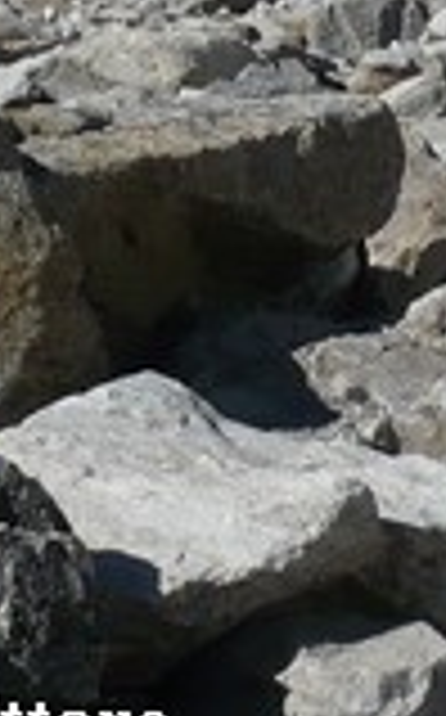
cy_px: -234
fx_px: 2730
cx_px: 203
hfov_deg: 9.3
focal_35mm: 140
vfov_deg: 14.3
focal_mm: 5.8
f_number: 8
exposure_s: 1/640
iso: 100
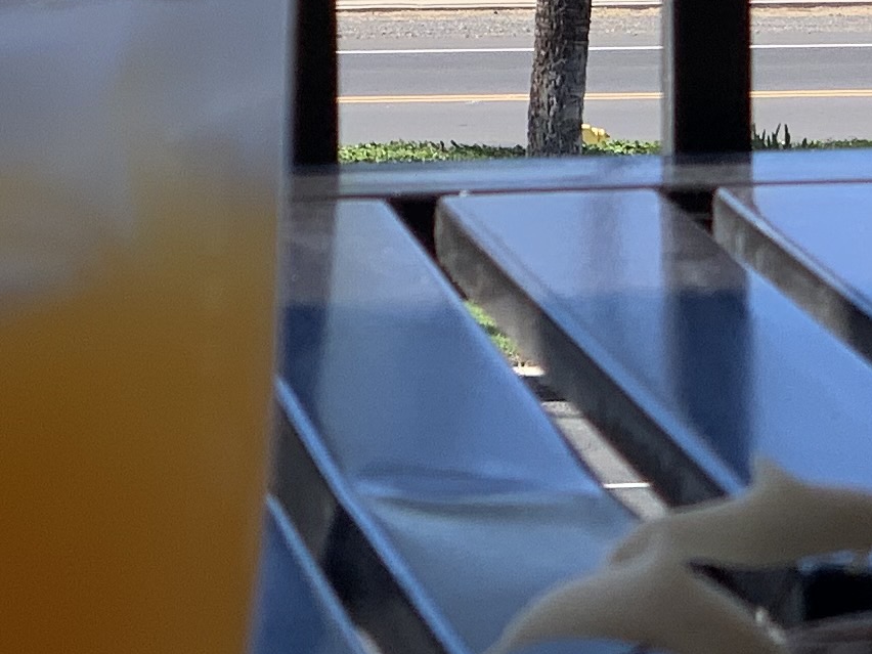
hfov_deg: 8.0
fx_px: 6197
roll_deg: +0.9
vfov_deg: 6.0
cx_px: 66
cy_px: -344
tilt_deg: -3.4
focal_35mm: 246
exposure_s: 1/856
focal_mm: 6
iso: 16
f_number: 2.4
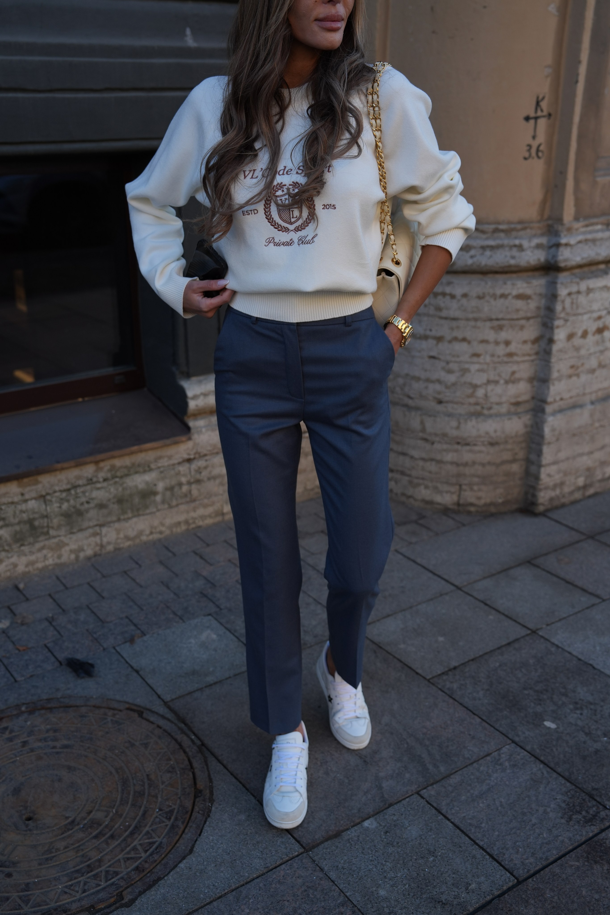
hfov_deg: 33.4
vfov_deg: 48.5
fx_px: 1017
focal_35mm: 40
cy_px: 458
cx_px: 305
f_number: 3.5
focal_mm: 40
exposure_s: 1/500
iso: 200
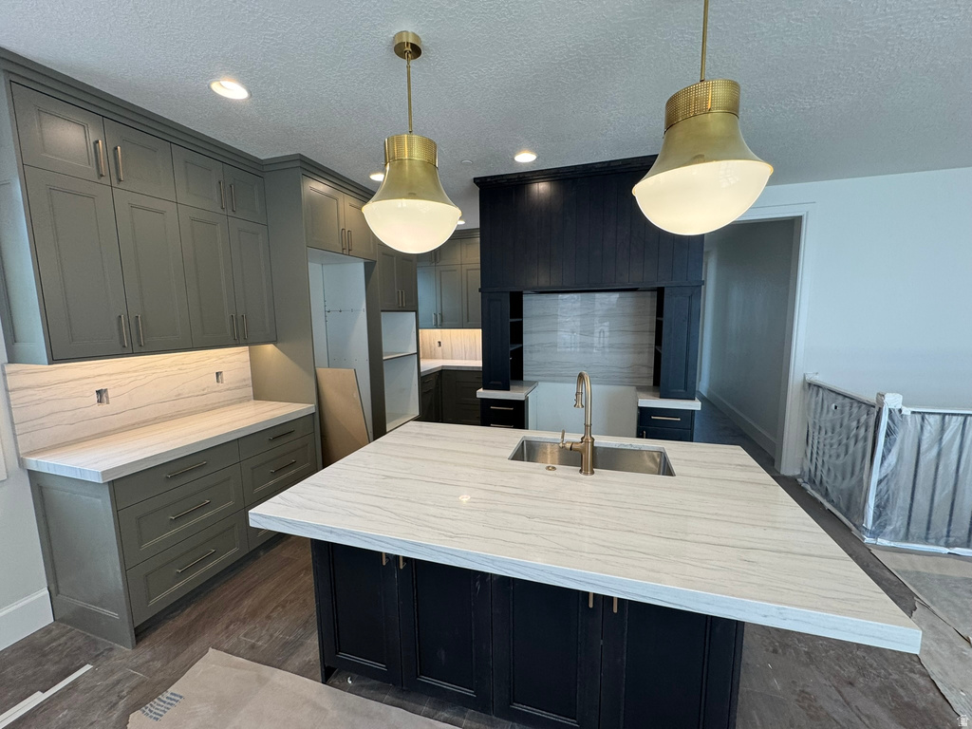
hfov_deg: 102.1
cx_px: 486
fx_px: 393
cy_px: 364
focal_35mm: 14
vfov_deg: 85.7
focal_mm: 2.22
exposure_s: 1/120
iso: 160
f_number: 2.2
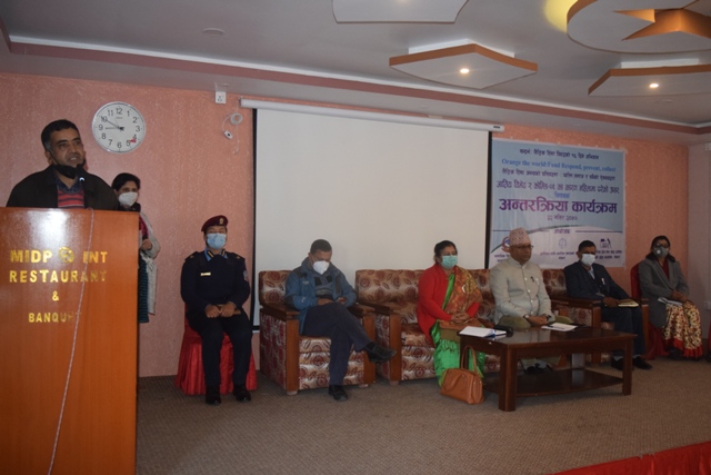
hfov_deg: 59.5
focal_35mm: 32
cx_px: 356
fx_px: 622
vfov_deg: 41.7
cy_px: 238
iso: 1800
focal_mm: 21
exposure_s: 1/60
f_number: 3.8
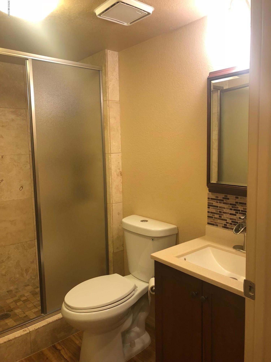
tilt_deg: -5.5
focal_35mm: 28
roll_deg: +0.8
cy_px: 181
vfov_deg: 63.4
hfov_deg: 49.7
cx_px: 136
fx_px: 292
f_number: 1.8
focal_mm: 3.99
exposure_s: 1/24
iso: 40
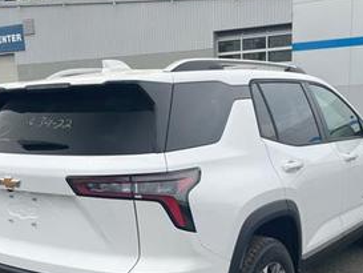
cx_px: 174
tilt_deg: -12.8
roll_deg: +1.4
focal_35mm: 48
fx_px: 504
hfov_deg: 39.6
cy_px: 217
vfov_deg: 29.6
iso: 32
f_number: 1.6
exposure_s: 1/1006
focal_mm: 4.2
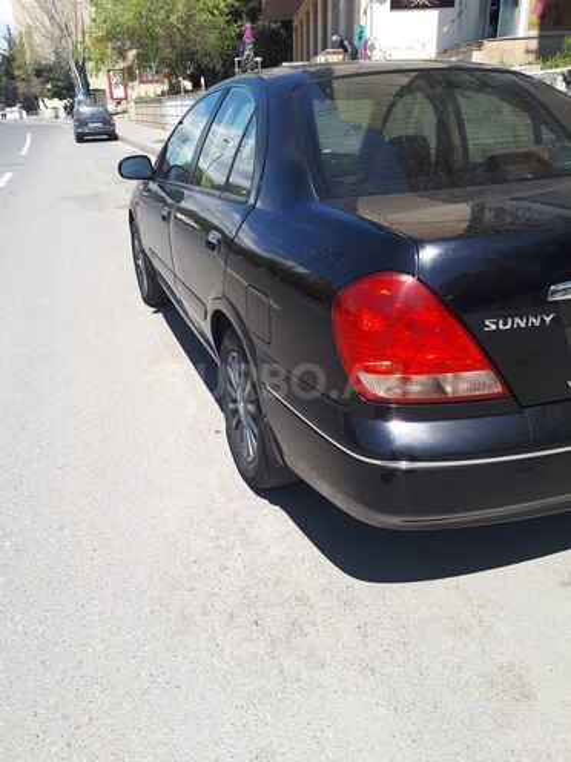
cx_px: 286
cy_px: 381
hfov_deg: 51.4
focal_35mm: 27
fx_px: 594
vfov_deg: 65.3
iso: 40
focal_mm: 3.6
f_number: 1.9
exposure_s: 1/824
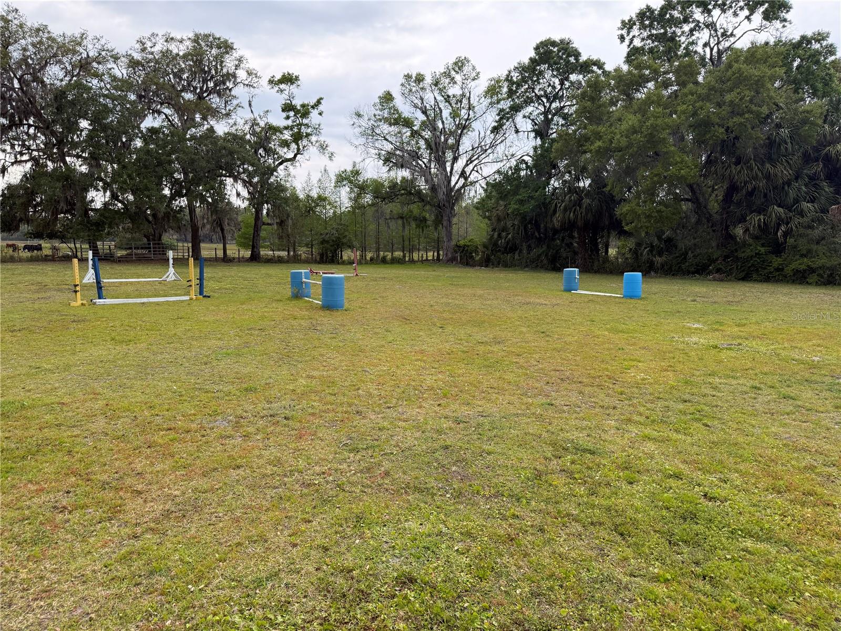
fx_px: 583
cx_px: 420
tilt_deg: -7.3
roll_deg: -1.3
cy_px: 316
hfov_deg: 71.6
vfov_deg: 56.8
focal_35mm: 24
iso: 100
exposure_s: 1/967
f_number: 1.78
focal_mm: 6.76
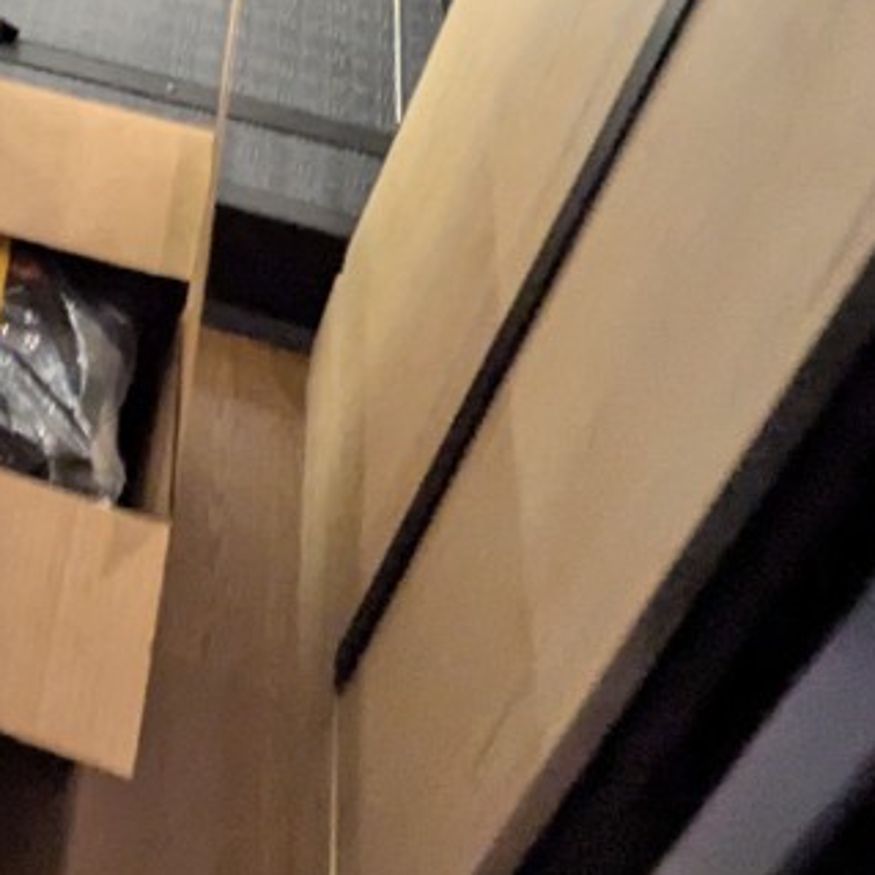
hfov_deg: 20.6
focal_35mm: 62
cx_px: -643
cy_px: -85
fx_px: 1773
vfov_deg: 25.7
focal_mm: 2.35
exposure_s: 1/25
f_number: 2.2
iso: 440
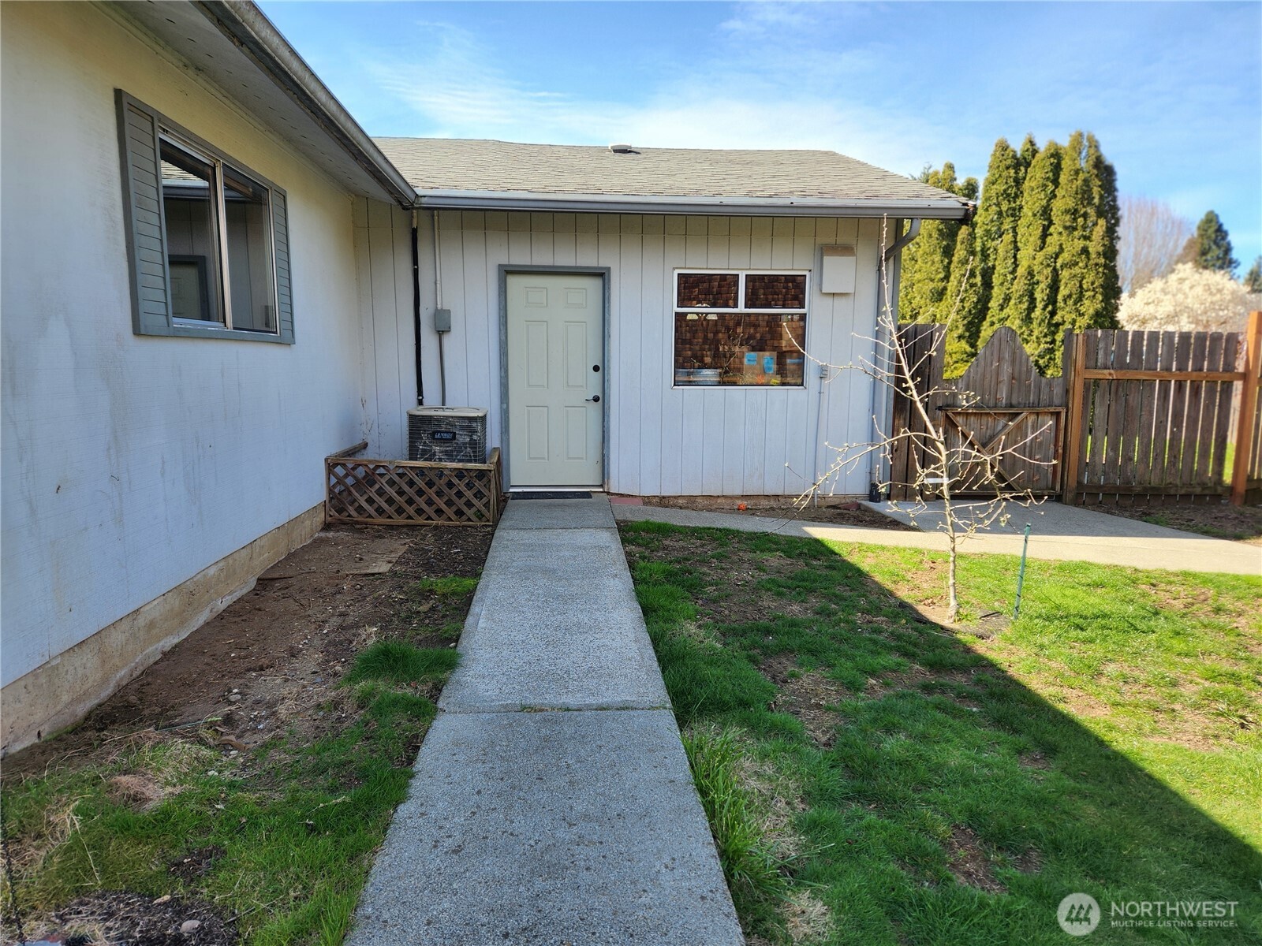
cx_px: 631
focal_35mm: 23
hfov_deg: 73.9
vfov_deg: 58.9
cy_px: 473
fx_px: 839
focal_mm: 5.4
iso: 20
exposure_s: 1/659
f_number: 1.8
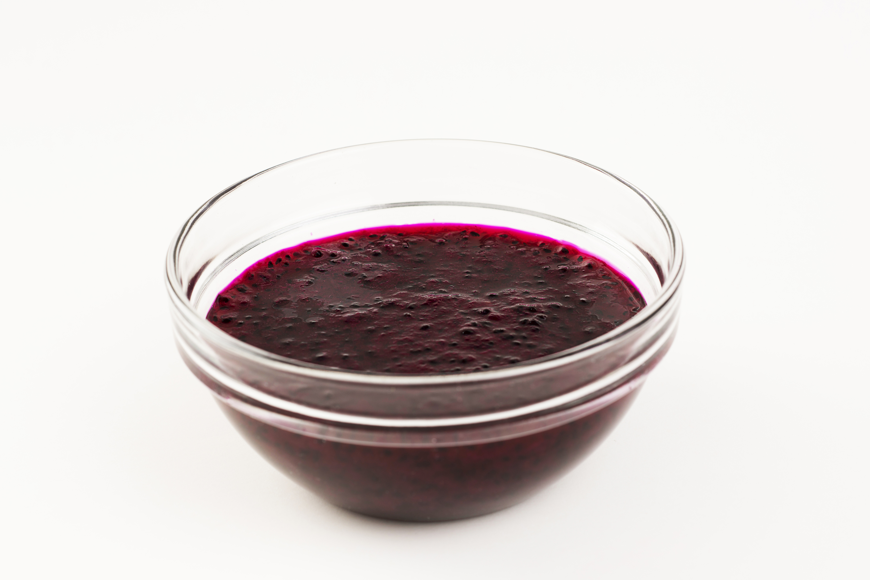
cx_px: 435
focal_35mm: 85
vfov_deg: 16.1
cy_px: 290
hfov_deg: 23.9
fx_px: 2055
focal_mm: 85
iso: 100
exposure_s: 1/100
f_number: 9
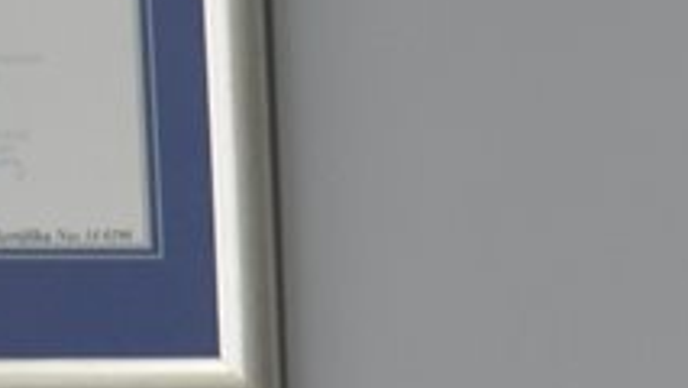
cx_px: 1699
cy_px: 1264
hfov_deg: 4.6
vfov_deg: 2.6
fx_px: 8255
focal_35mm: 452
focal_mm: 45
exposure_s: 1/20
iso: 400
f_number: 4.8
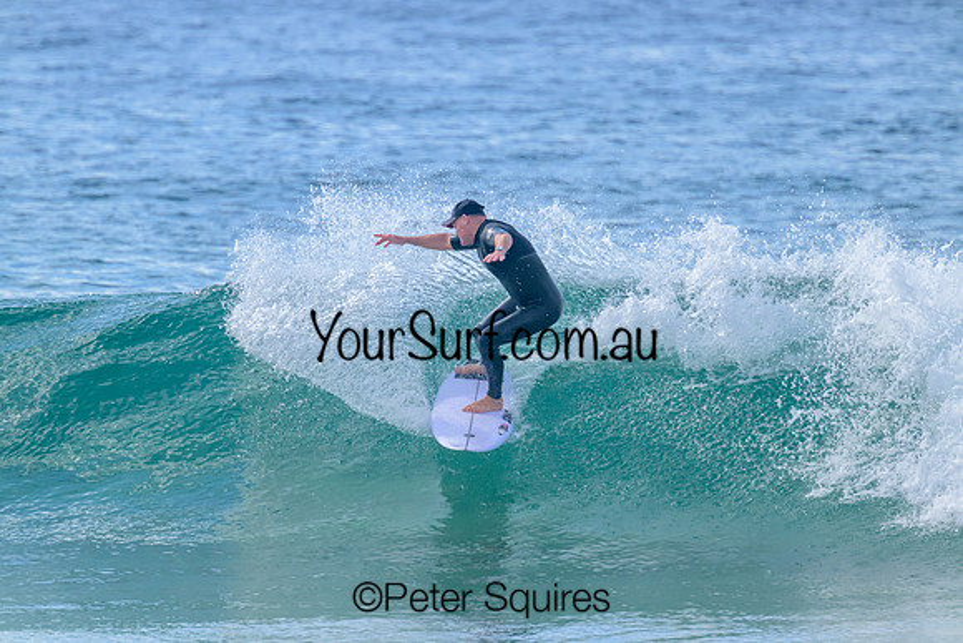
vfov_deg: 1.7
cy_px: 322
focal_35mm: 800
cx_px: 482
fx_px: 21404
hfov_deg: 2.6
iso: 1100
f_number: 11
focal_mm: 800
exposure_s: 1/2000
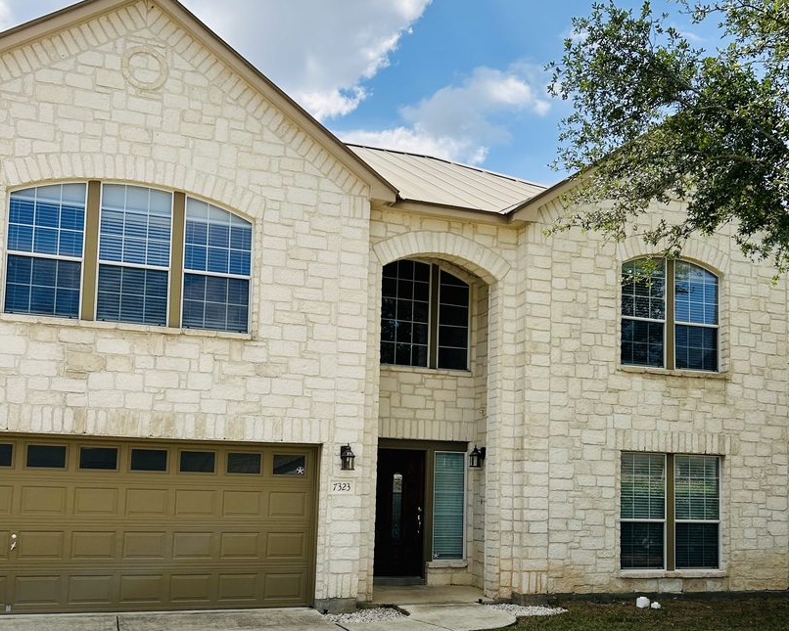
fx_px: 794
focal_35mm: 34
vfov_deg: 43.0
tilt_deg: +5.6
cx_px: 394
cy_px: 401
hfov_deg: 52.8
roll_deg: -1.0
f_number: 1.5
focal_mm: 5.7
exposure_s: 1/6579
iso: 50
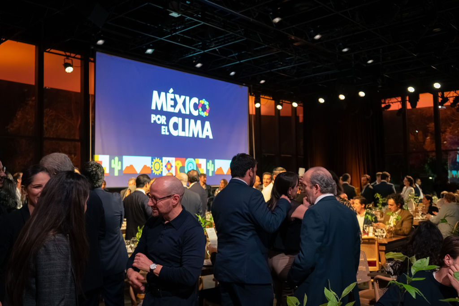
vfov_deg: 39.0
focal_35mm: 34
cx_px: 226
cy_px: 153
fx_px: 432
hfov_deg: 55.9
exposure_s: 1/125
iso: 12800
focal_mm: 33
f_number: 4
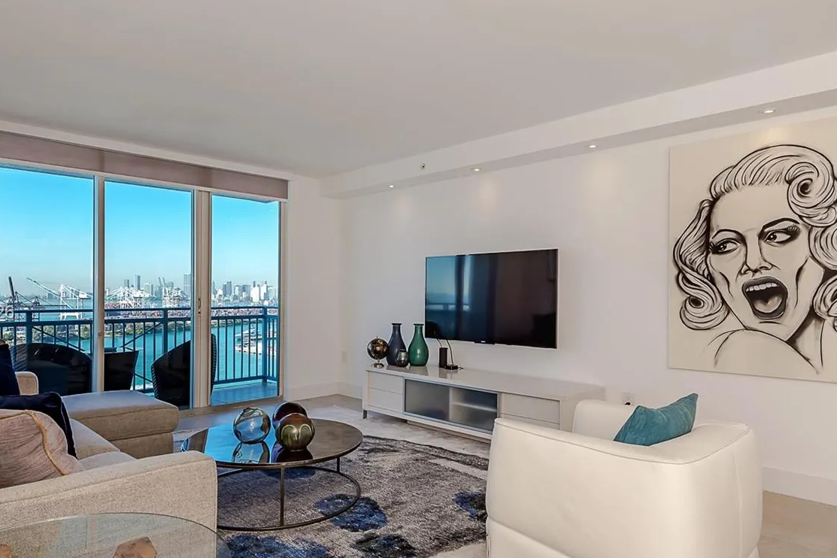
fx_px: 535
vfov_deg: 55.0
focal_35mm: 23
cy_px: 314
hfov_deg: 75.9
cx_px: 382
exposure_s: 1/250
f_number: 8
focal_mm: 16
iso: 200
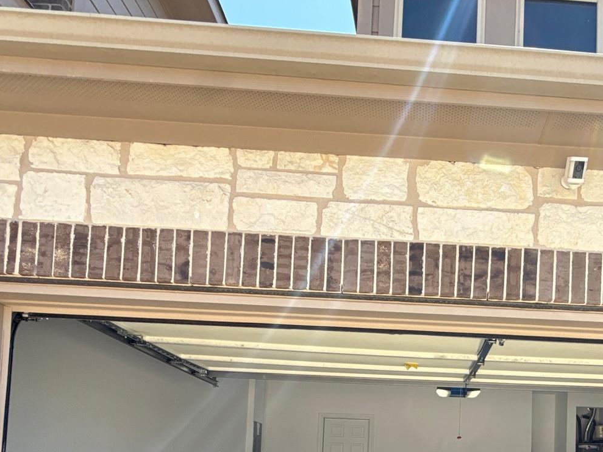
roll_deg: -1.1
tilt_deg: +3.1
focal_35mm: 29
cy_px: 457
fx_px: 505
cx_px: 438
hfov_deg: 59.0
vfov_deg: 41.6
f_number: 2.2
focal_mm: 2.22
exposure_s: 1/518
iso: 50
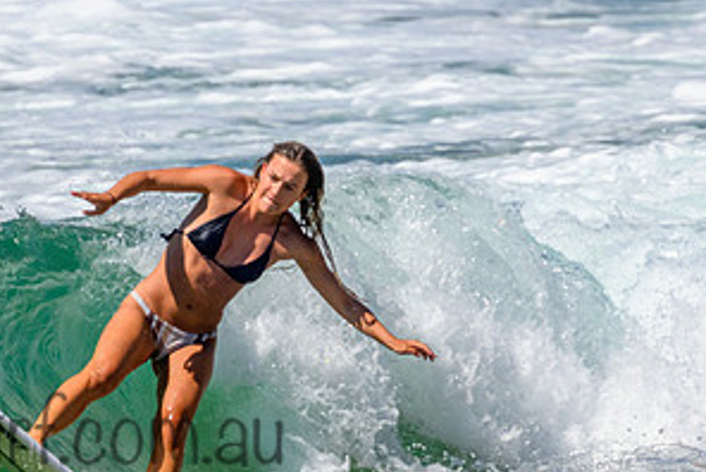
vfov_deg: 0.6
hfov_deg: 1.0
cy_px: 259
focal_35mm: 2154
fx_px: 42283
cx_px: 242
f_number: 11
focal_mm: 800
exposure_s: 1/2000
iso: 720
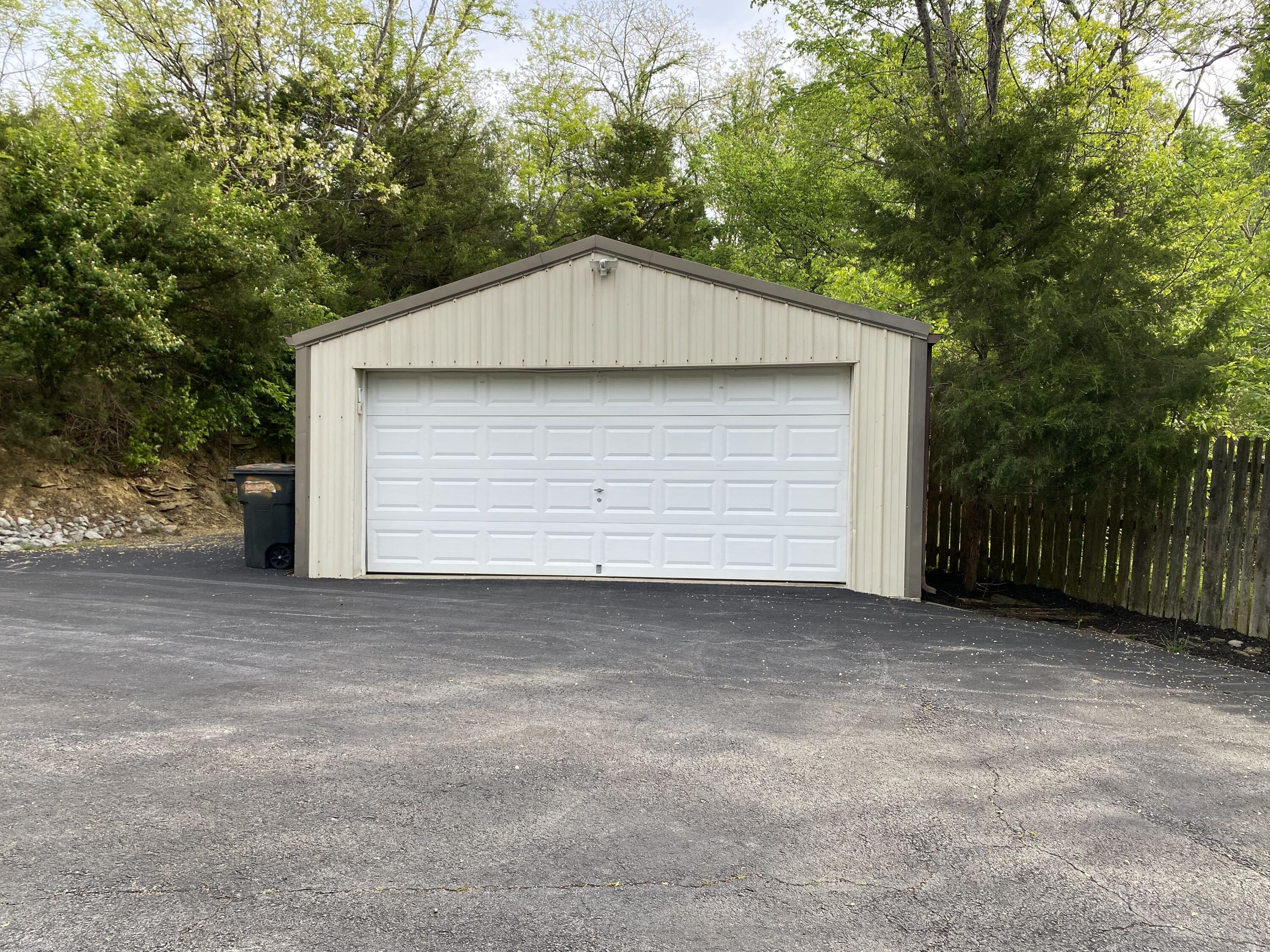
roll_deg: +0.3
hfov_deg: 67.3
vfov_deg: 53.1
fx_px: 954
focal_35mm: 26
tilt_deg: -2.6
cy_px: 476
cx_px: 635
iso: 32
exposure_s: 1/429
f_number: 1.8
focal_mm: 4.25
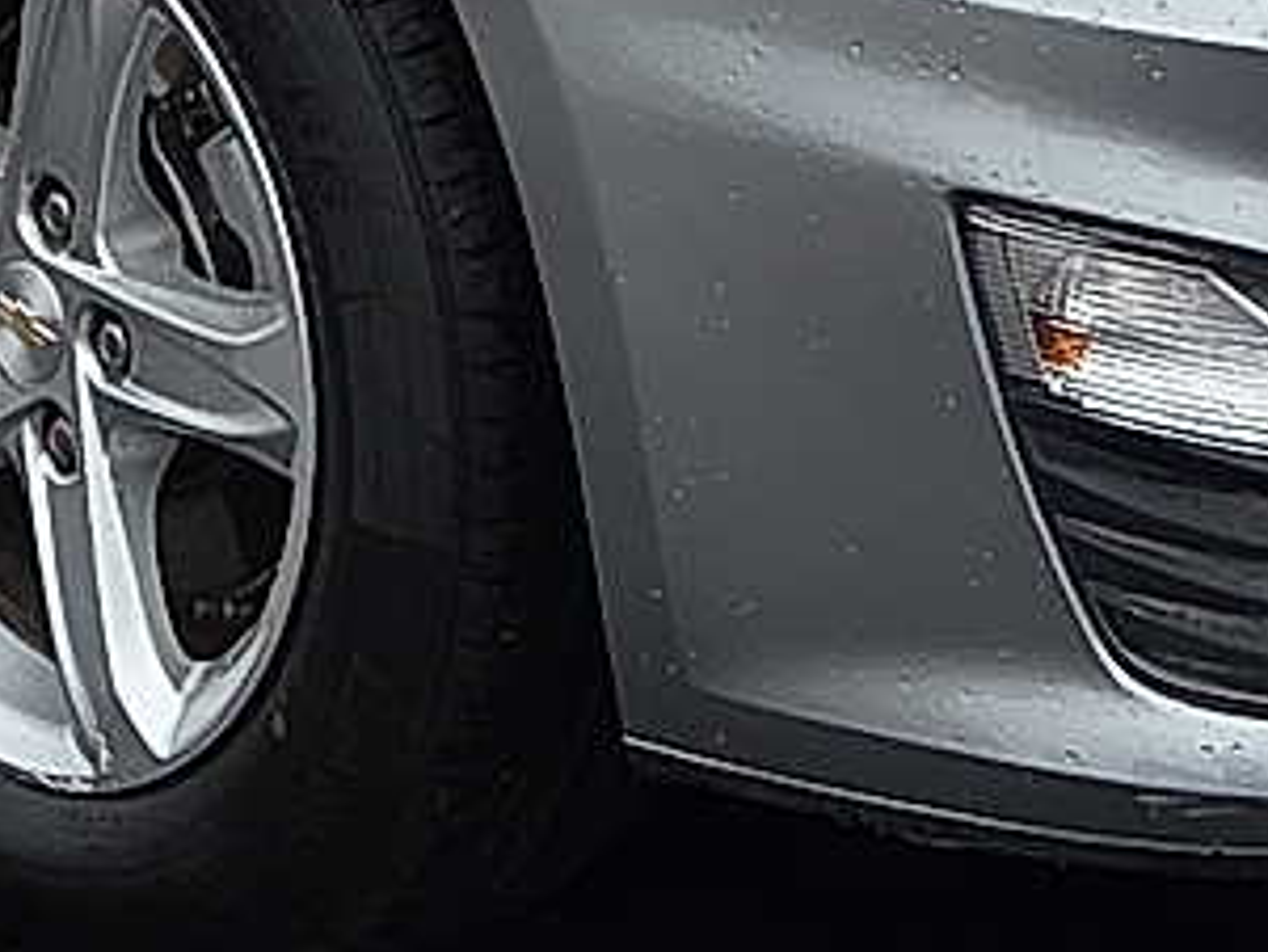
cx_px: 223
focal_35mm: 207
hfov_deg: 9.5
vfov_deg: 7.0
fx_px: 7586
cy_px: -729
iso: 76
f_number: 1.8
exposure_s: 1/1250
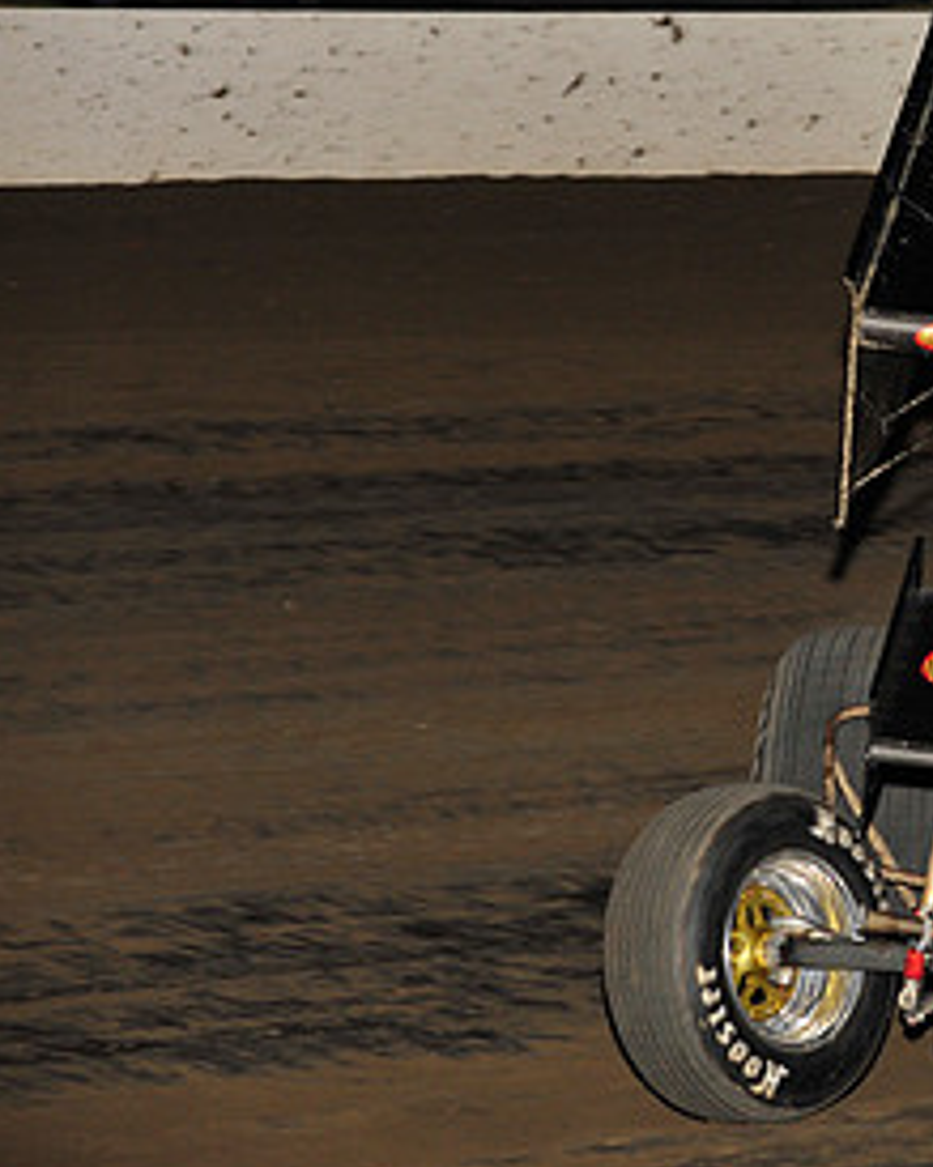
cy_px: 486
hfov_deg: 5.7
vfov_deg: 7.2
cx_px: 1218
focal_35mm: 268
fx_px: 9256
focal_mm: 135
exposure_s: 1/320
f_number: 6.3
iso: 1000
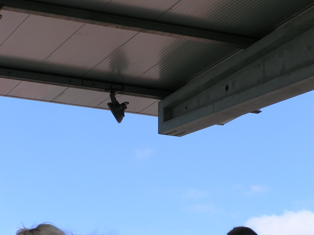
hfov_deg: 15.1
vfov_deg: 11.3
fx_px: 1188
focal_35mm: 131
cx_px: 157
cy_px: 118
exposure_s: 1/320
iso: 50
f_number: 5.6
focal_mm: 20
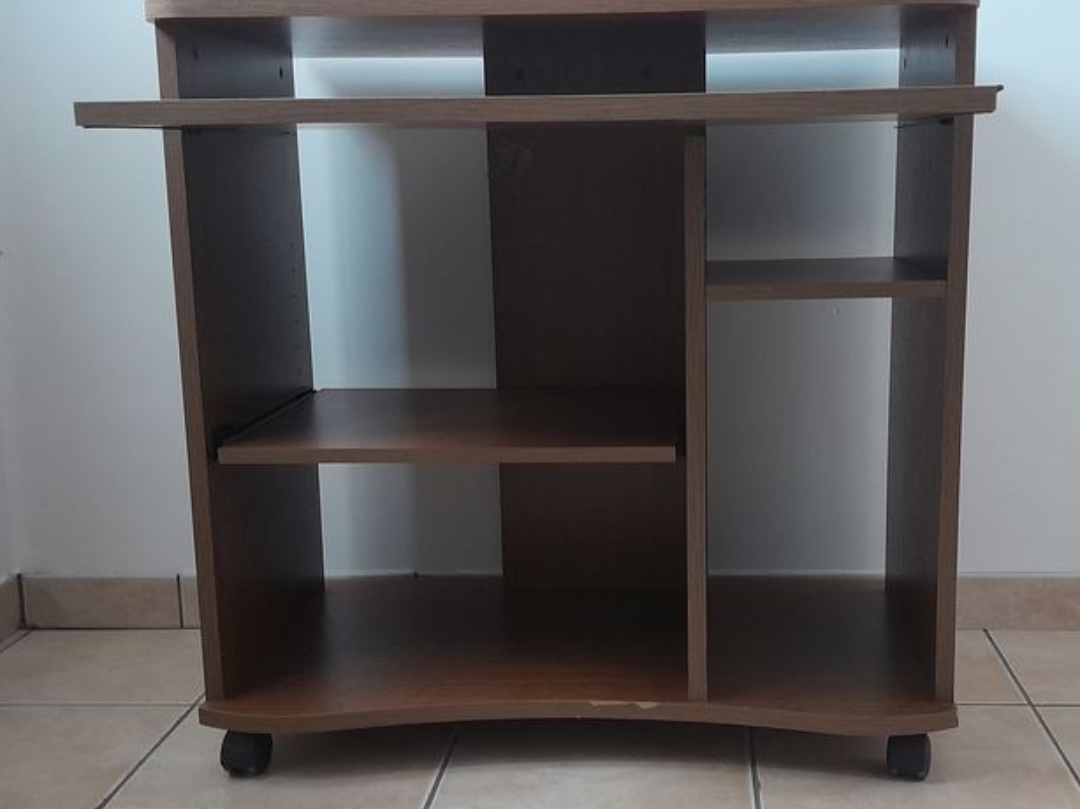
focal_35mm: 44
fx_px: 1372
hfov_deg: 42.8
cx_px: 635
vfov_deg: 32.8
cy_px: 443
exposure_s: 1/33
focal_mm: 4
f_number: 1.8
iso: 400
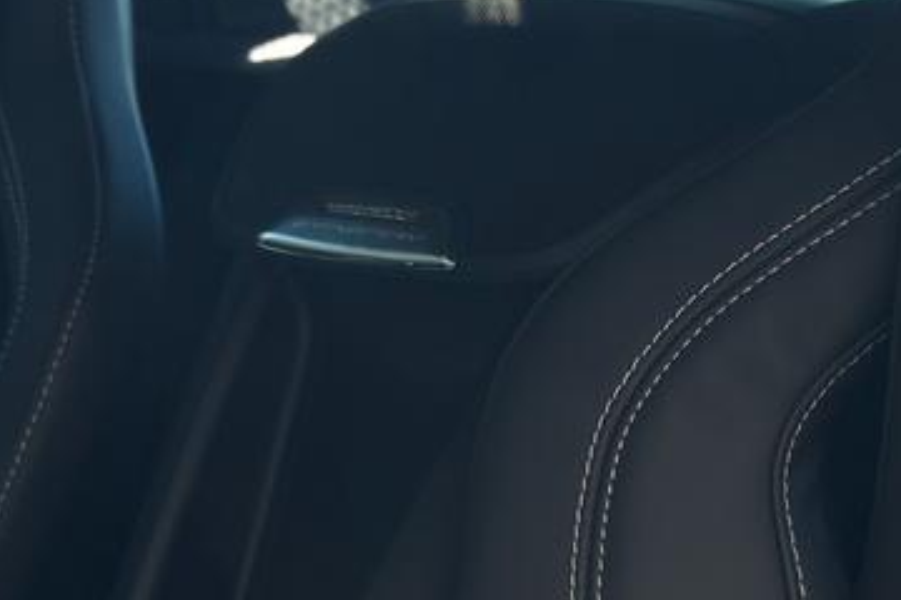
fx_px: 3203
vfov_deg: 10.6
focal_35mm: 128
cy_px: 650
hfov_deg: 16.0
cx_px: 353
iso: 250
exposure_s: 1/50
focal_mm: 24
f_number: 2.8
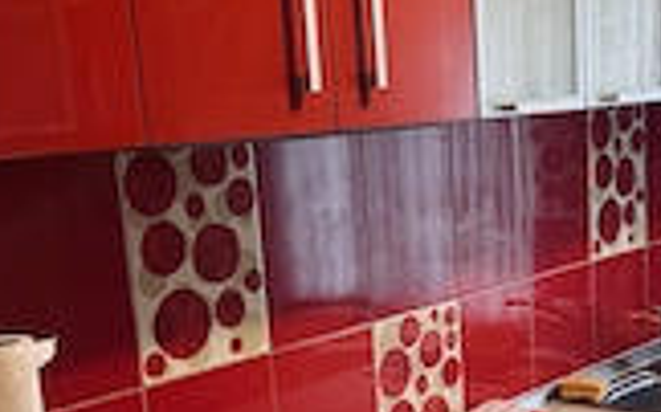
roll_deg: +3.1
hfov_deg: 32.3
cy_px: 306
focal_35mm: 63
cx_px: 428
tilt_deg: -9.9
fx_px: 1134
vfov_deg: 20.4
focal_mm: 6.76
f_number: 1.78
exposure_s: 1/50
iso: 320
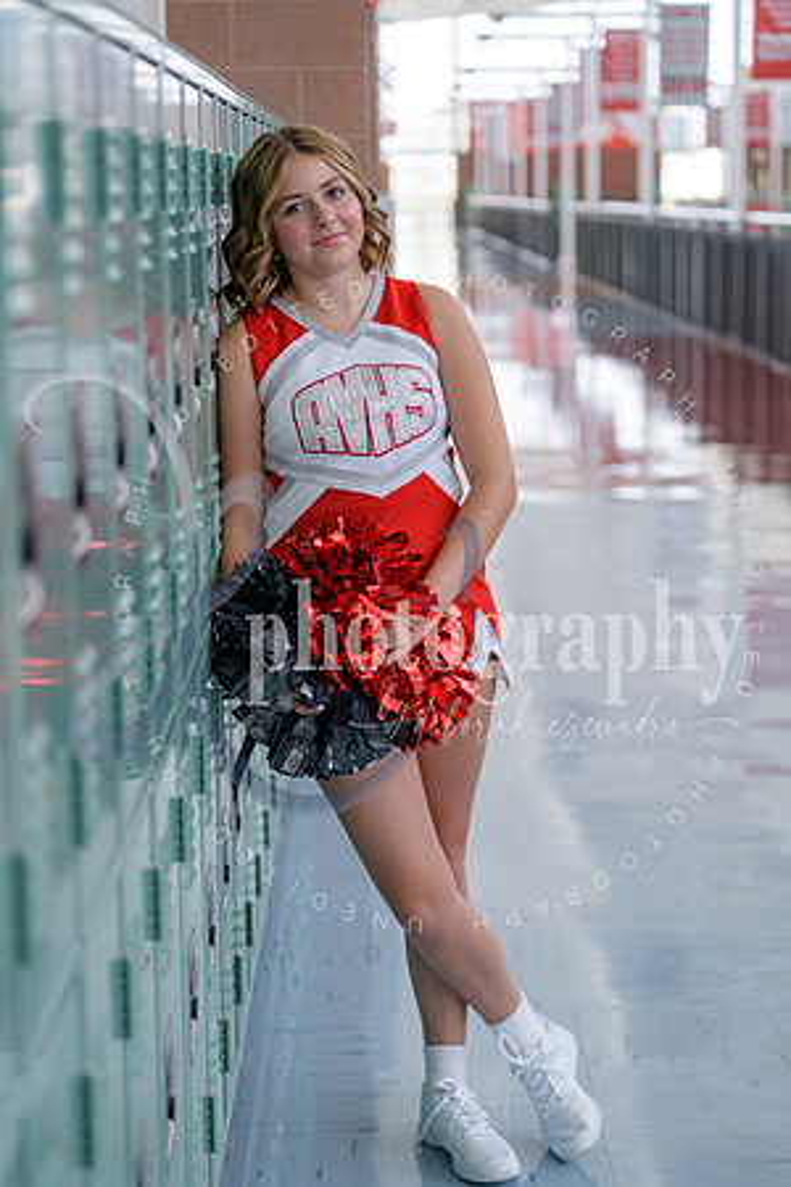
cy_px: 594
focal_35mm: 70
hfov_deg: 19.5
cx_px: 396
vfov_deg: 28.8
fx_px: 2307
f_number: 2.8
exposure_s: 1/125
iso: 250
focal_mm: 70
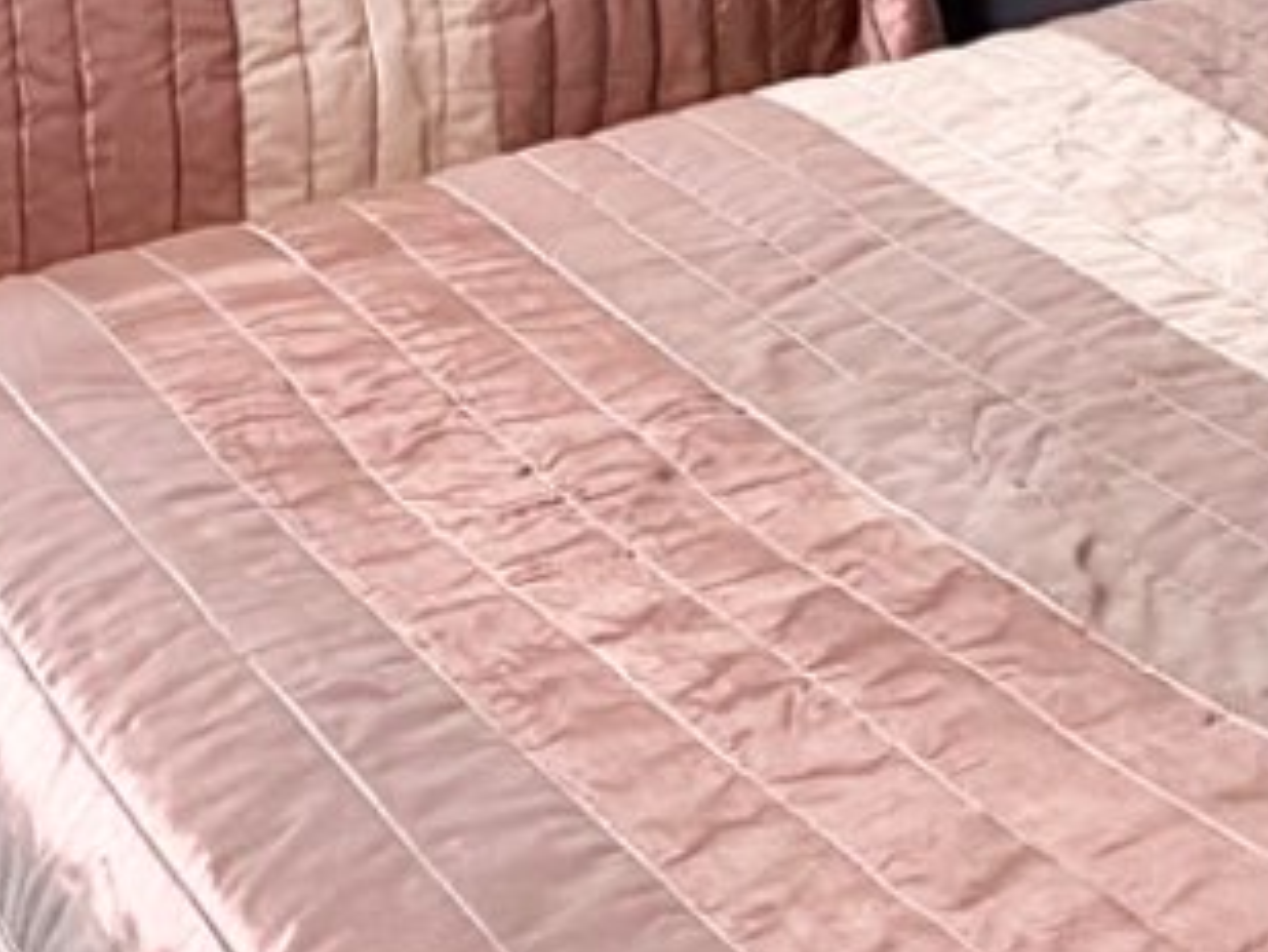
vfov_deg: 17.4
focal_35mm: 68
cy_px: -786
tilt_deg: -0.1
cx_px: 460
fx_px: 2492
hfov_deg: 28.4
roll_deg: -0.6
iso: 125
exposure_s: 1/121
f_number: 2.2
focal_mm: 2.22
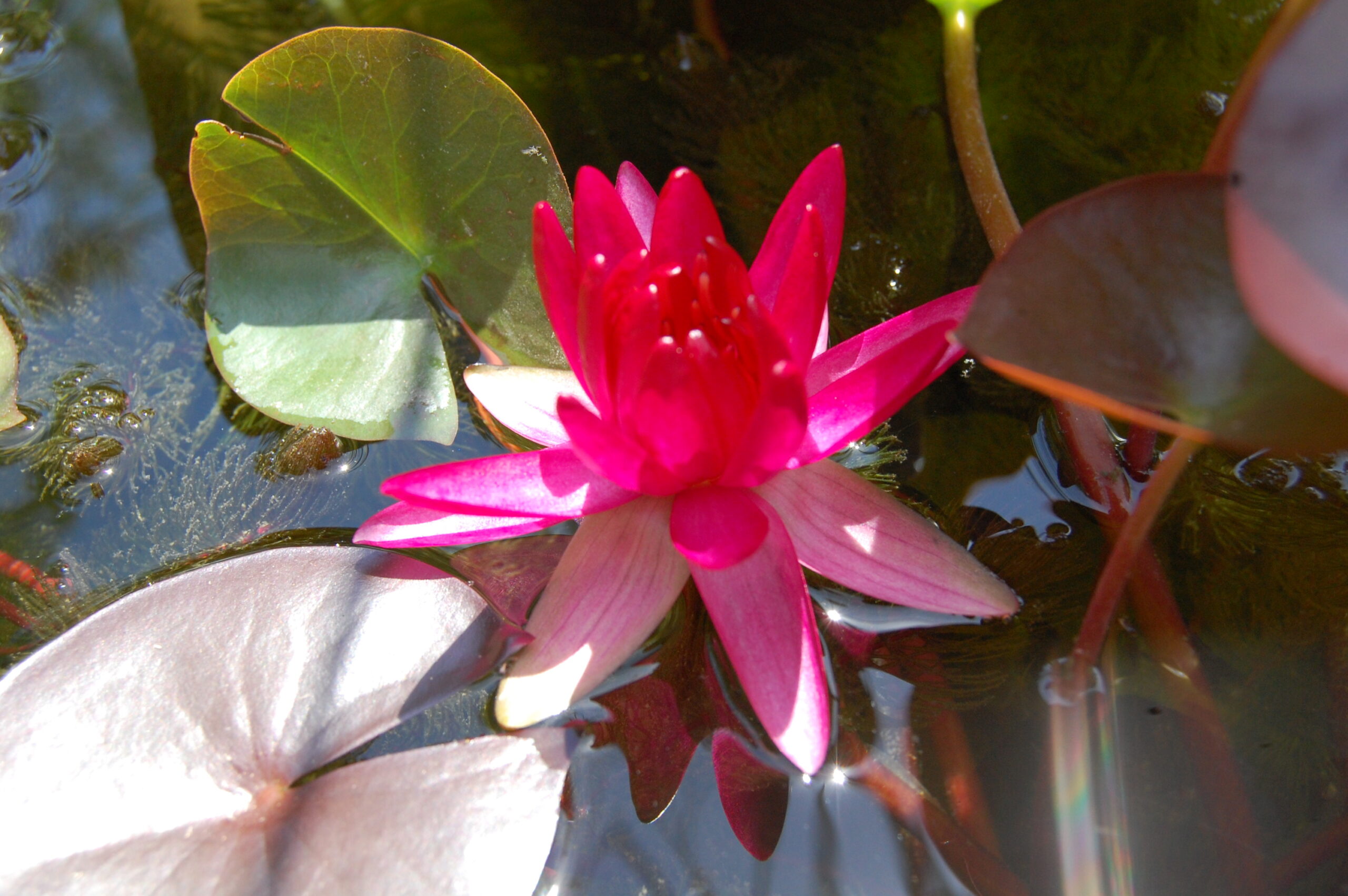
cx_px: 674
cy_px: 448
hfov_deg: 37.9
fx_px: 1964
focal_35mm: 52
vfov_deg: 25.7
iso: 800
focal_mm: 35
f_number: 10
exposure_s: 1/400
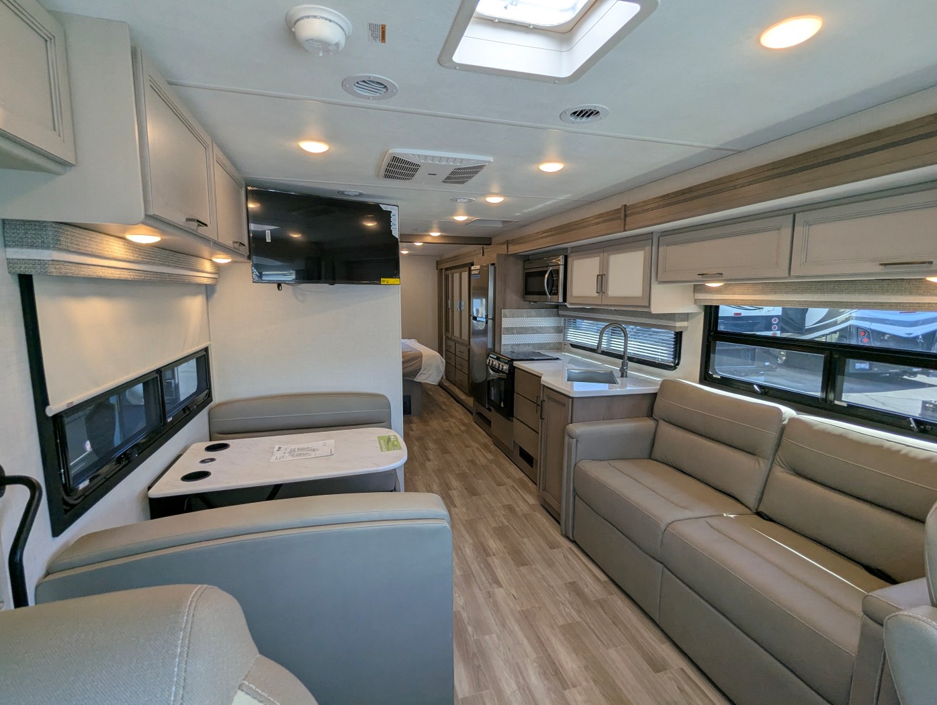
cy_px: 352
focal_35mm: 16
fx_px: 434
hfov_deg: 94.4
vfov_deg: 78.2
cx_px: 468
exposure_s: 1/202
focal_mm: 2.35
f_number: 2.2
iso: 89
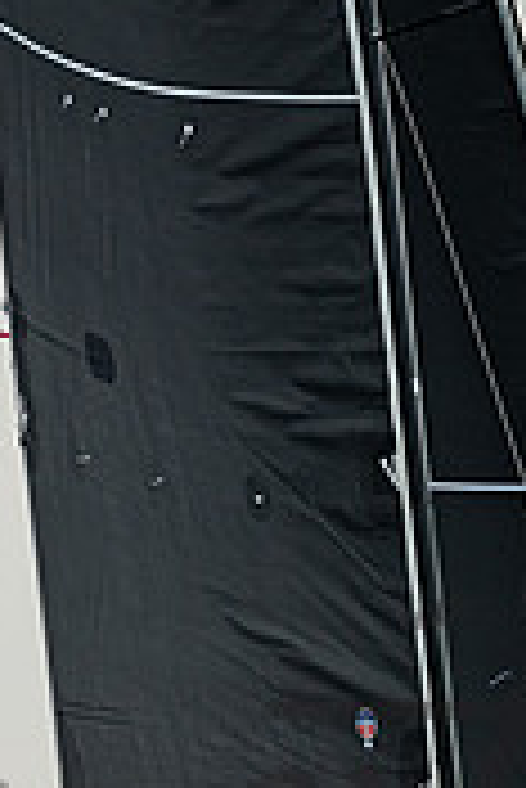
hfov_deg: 3.4
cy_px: 817
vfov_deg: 5.1
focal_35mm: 399
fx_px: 8727
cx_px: 4
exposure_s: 1/1600
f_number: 10
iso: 640
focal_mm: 120
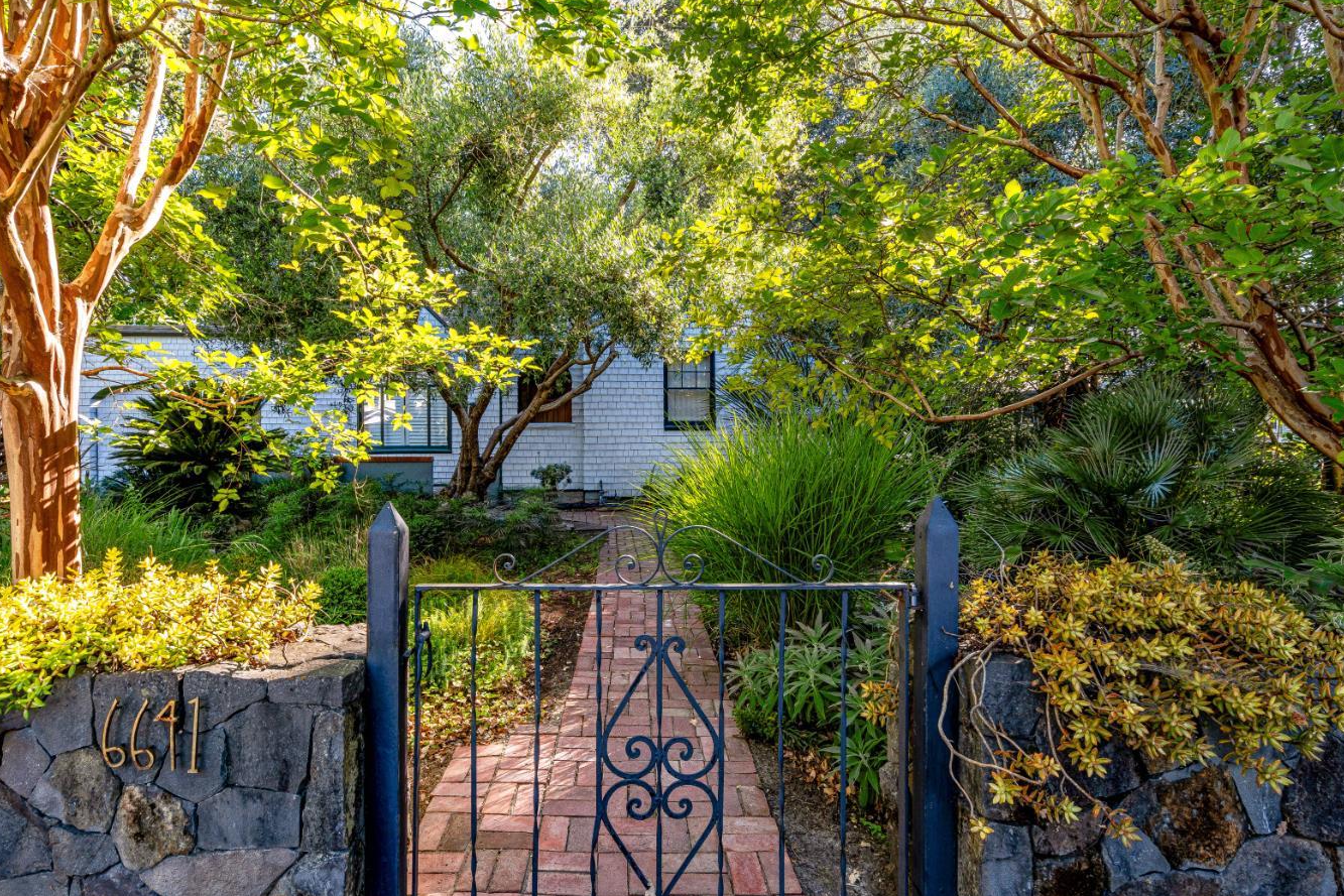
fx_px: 672
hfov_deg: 89.8
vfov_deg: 67.4
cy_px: 442
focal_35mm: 18
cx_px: 621
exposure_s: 1/30
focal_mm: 16
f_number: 11
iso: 400
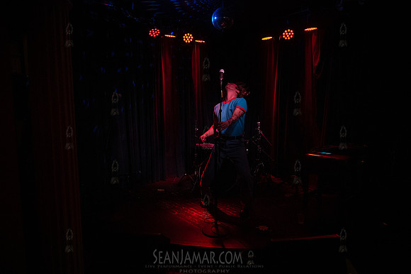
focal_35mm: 24
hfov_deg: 73.8
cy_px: 137
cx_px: 206
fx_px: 274
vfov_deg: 53.1
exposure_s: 1/400
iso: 10000
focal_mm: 24
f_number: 3.5
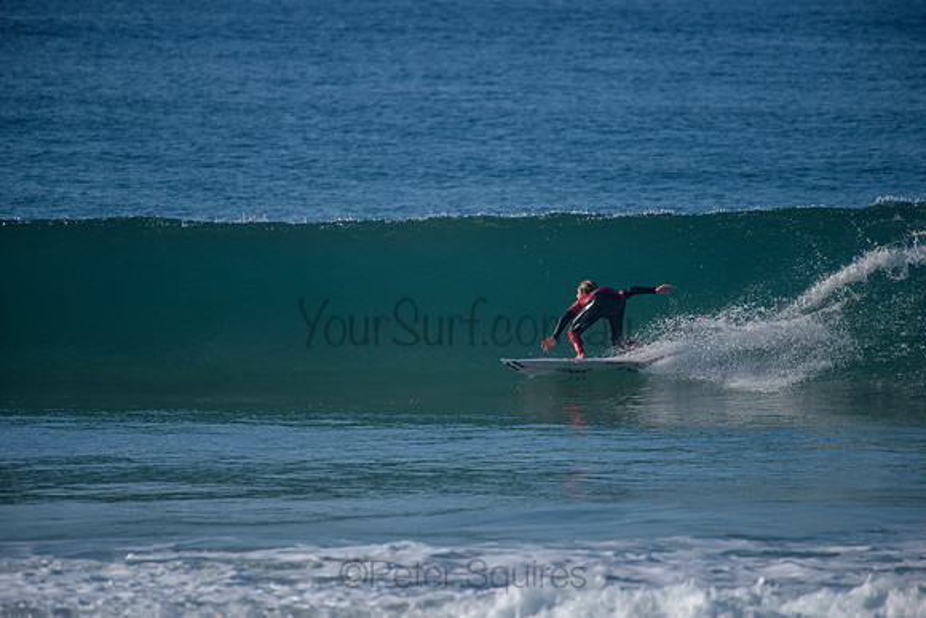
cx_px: 463
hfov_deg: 4.1
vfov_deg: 2.8
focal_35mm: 500
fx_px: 12864
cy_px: 309
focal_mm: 500
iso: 140
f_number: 5.6
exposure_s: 1/2000
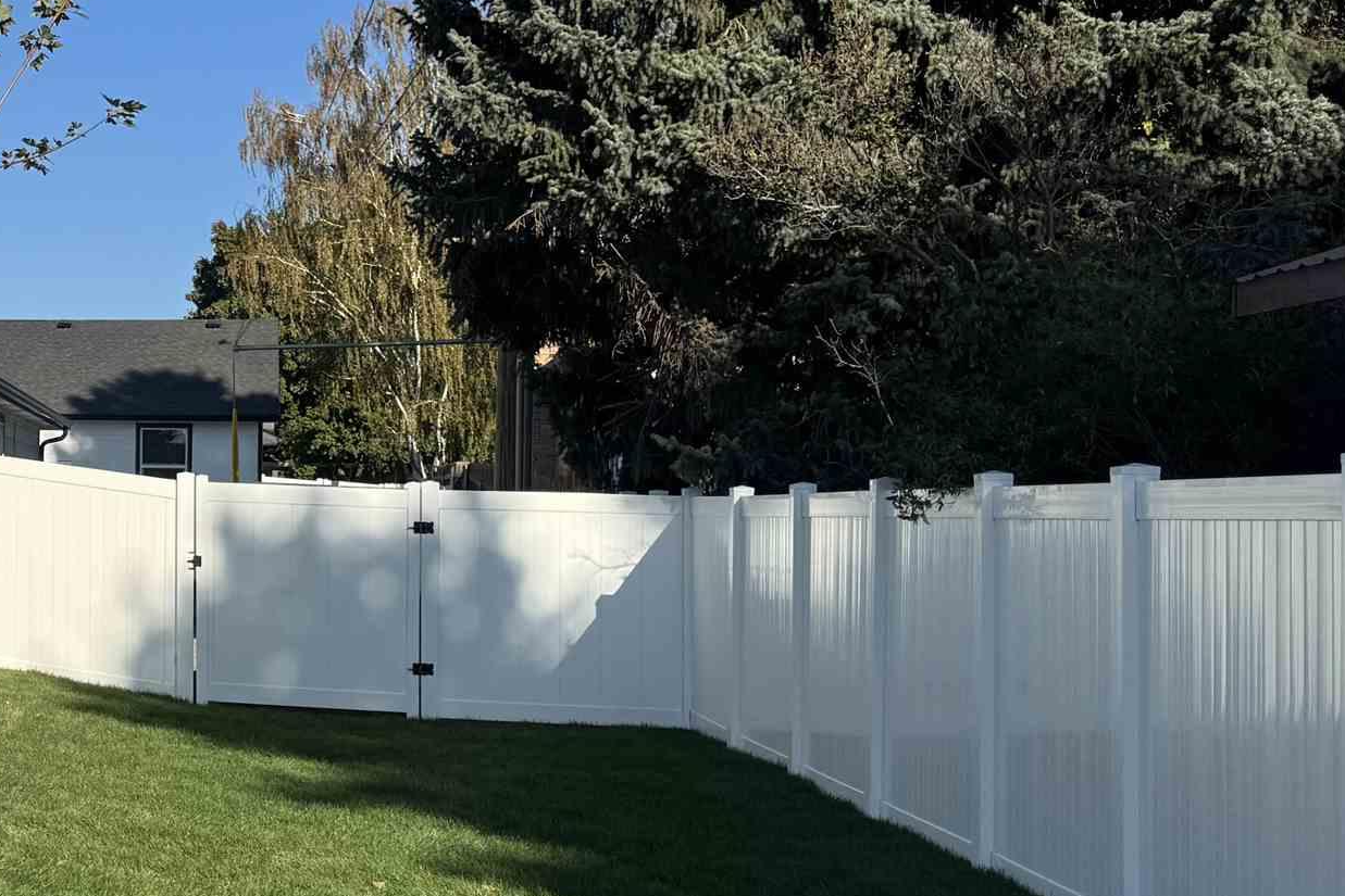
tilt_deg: -0.3
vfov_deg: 21.9
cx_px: -102
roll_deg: -0.4
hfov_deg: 29.5
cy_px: 469
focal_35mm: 62
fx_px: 2316
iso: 80
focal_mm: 6.76
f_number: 1.78
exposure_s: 1/7092
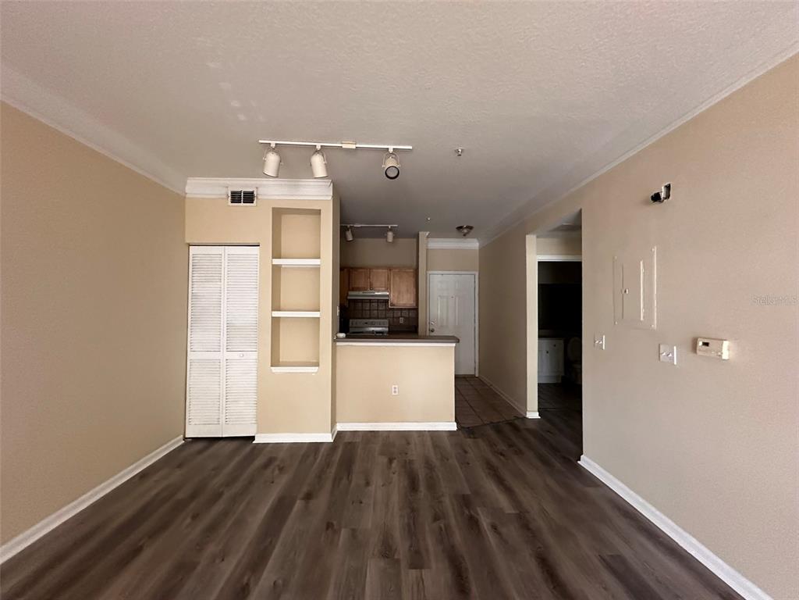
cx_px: 400
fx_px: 323
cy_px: 300
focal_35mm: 14
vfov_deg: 85.7
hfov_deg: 102.1
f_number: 2.2
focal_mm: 2.22
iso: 800
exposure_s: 1/60
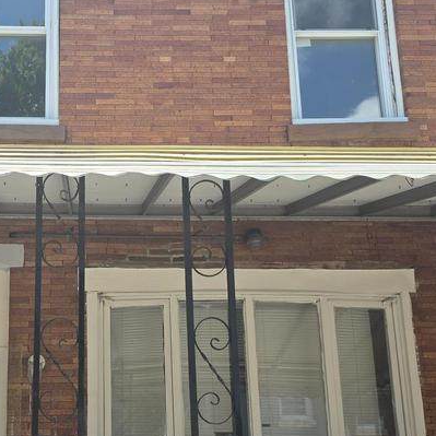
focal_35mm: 55
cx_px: 86
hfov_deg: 30.3
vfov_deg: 30.4
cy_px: 342
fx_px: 784
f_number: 1.7
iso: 80
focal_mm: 6.3
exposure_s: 1/2417
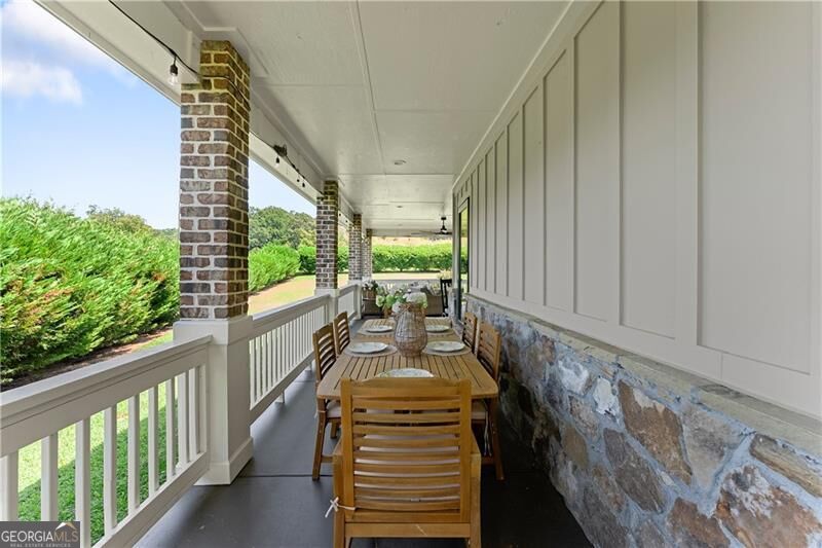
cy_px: 274
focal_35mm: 14
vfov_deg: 81.2
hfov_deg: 104.3
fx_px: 320
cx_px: 411
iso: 800
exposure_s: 1/200
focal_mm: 14
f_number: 7.1
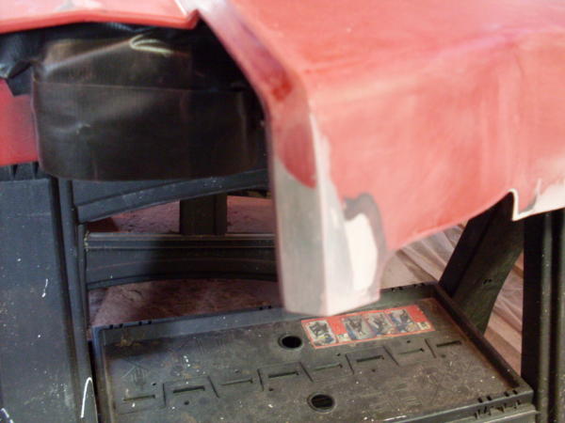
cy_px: 212
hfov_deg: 49.0
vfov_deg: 37.7
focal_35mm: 38
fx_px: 620
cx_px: 282
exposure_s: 1/4
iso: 200
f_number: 2.8
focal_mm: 6.3
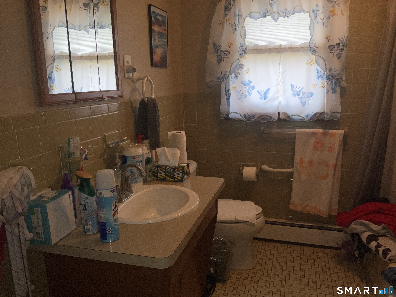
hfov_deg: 61.7
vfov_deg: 48.2
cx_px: 198
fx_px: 332
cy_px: 148
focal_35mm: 29
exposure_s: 1/148
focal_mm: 3
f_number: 1.8
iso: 16
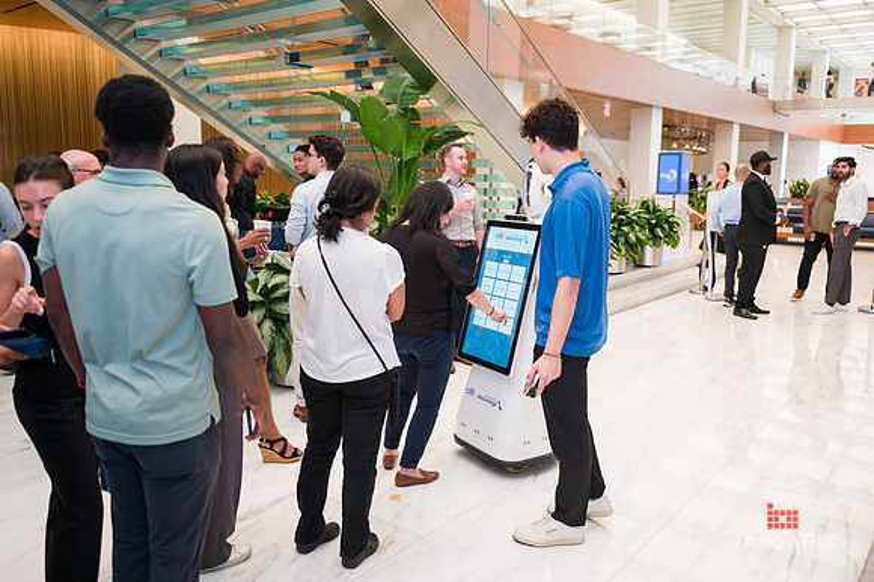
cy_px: 291
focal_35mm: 29
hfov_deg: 63.7
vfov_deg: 44.9
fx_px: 704
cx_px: 437
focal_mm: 29
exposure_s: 1/200
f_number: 3.2
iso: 400
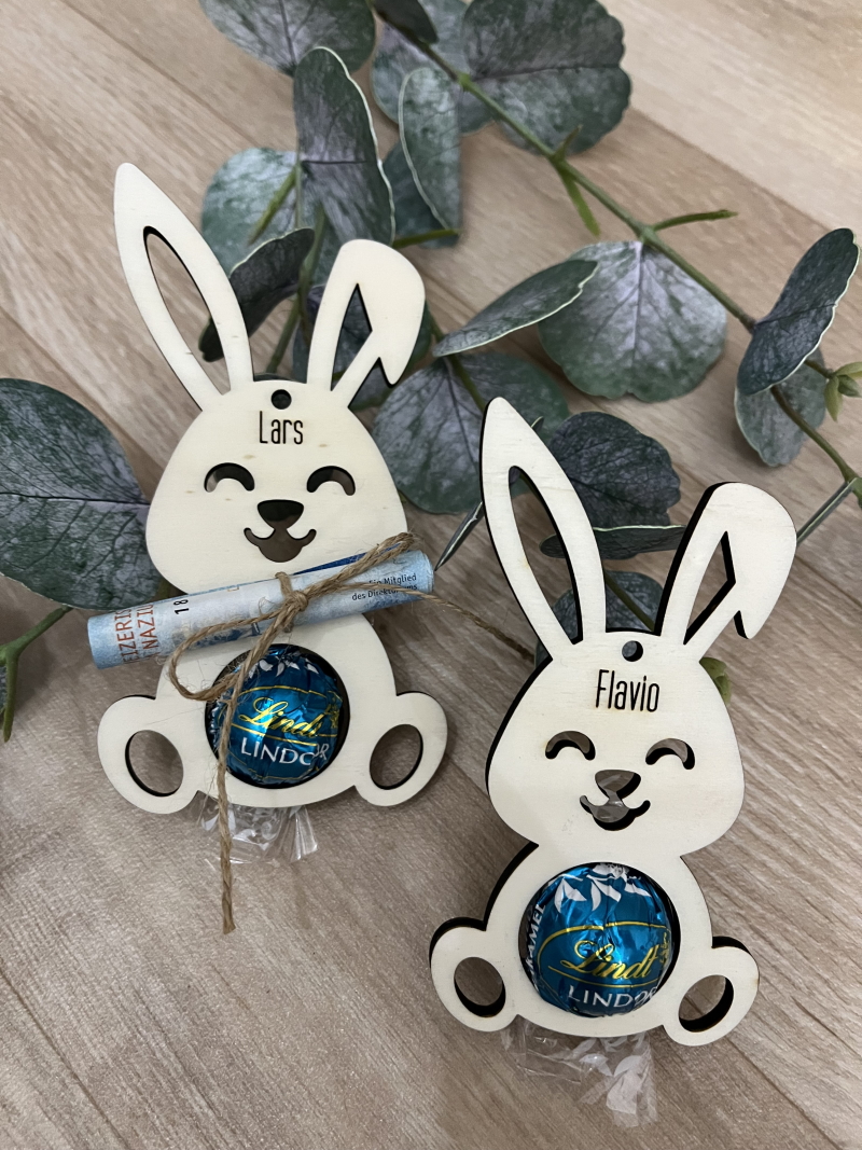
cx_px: 431
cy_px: 575
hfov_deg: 53.1
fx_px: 863
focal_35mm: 26
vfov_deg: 67.3
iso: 500
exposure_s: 1/50
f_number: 1.6
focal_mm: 5.1
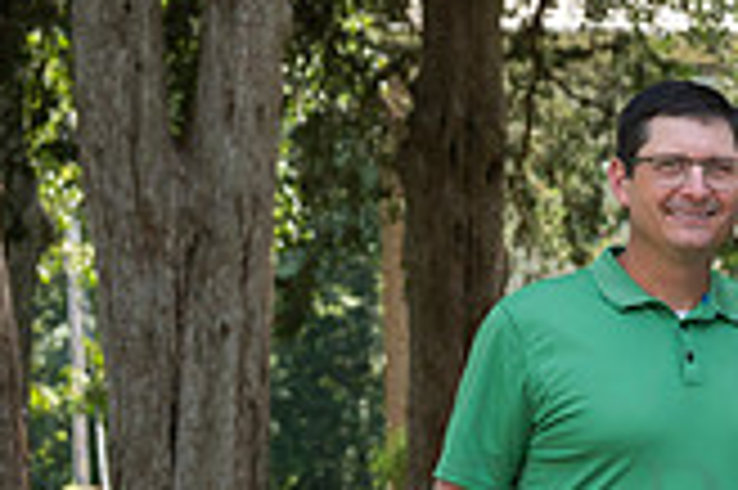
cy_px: 735
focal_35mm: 188
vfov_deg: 7.2
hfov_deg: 10.4
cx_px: 1251
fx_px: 3850
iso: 400
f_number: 5.6
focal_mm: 53
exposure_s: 1/200
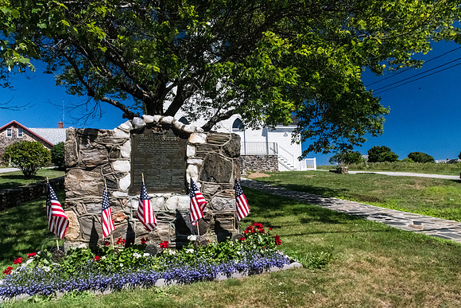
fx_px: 307
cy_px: 154
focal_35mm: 24
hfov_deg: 73.7
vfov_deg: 53.2
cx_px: 230
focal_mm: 24
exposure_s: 1/1250
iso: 10000
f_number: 22
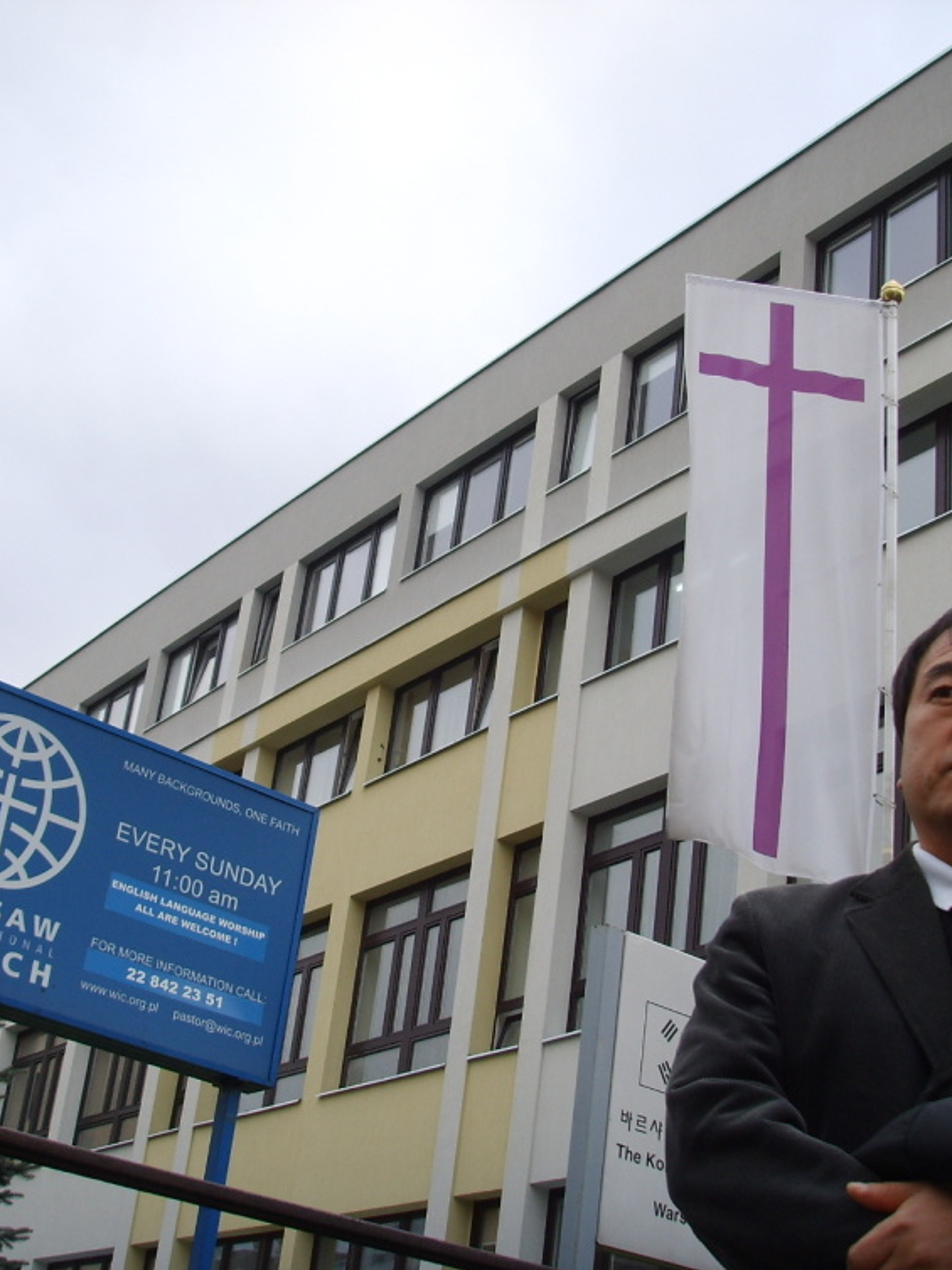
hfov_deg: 27.5
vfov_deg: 36.2
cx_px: 465
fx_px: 1945
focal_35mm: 53
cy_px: 645
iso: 50
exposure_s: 1/125
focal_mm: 6.6
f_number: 3.5
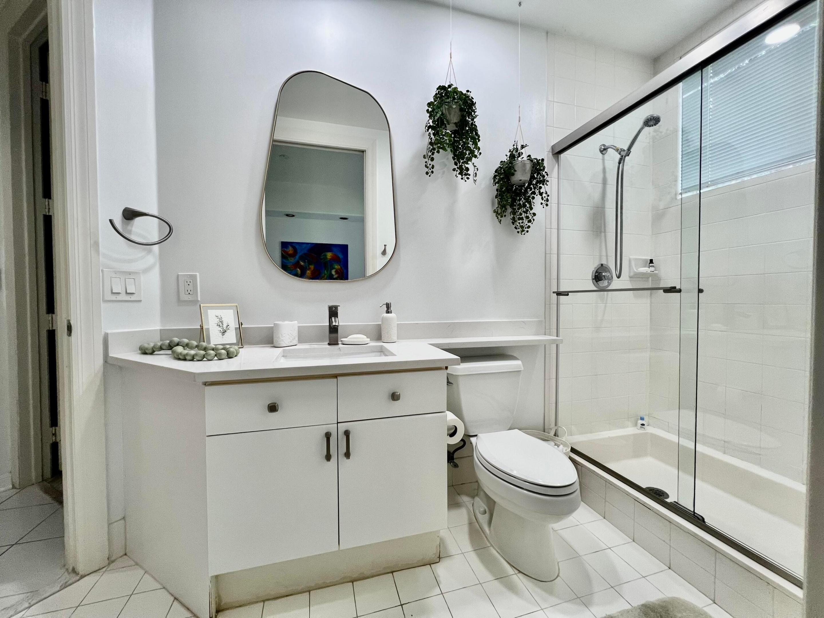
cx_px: 412
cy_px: 309
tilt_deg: -2.4
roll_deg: +0.1
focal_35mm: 13
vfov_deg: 89.9
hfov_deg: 106.2
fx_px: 309
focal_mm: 1.57
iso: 125
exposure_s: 1/120
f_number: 1.8
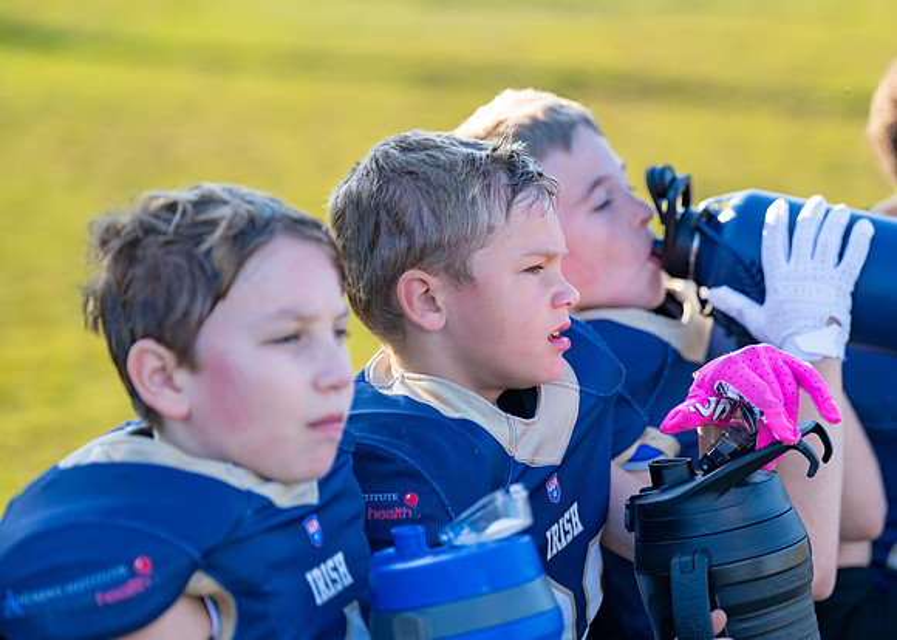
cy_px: 317
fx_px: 3671
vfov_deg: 10.0
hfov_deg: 13.9
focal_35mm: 144
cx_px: 524
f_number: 2.8
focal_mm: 126
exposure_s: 1/1600
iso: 200
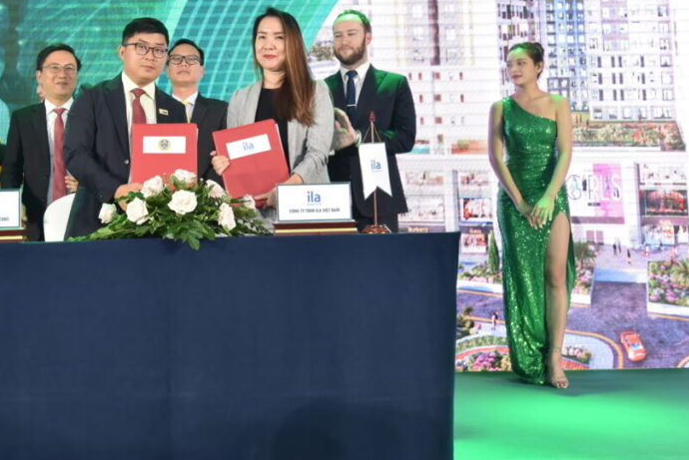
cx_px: 215
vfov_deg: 29.1
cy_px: 155
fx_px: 881
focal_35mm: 46
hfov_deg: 42.0
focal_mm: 31
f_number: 8
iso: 1600
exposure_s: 1/125
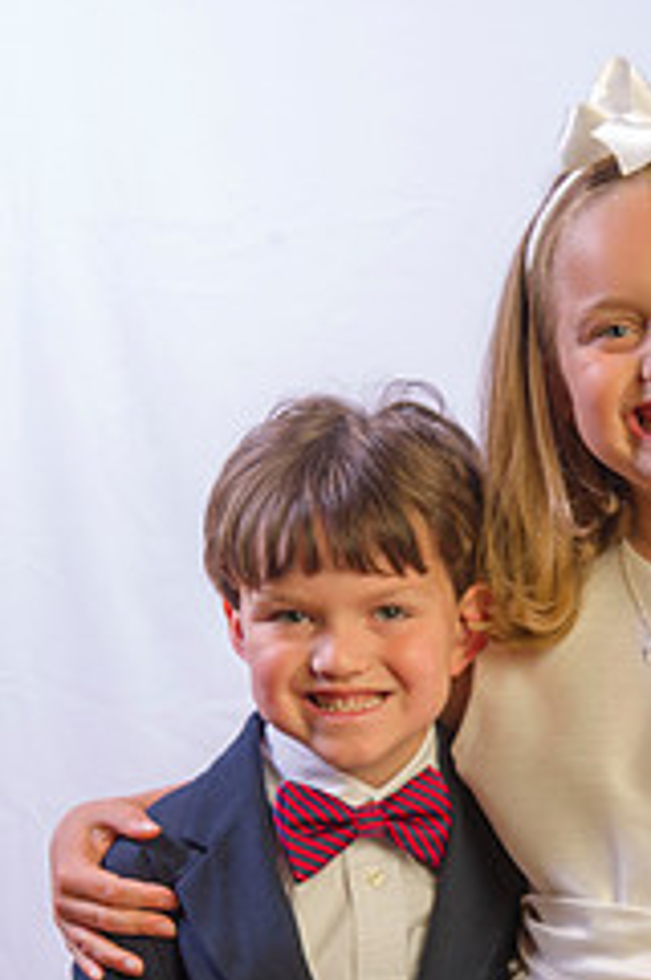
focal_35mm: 97
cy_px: 703
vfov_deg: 20.9
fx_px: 2639
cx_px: 576
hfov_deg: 13.9
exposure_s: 1/200
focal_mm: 52
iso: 100
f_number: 8
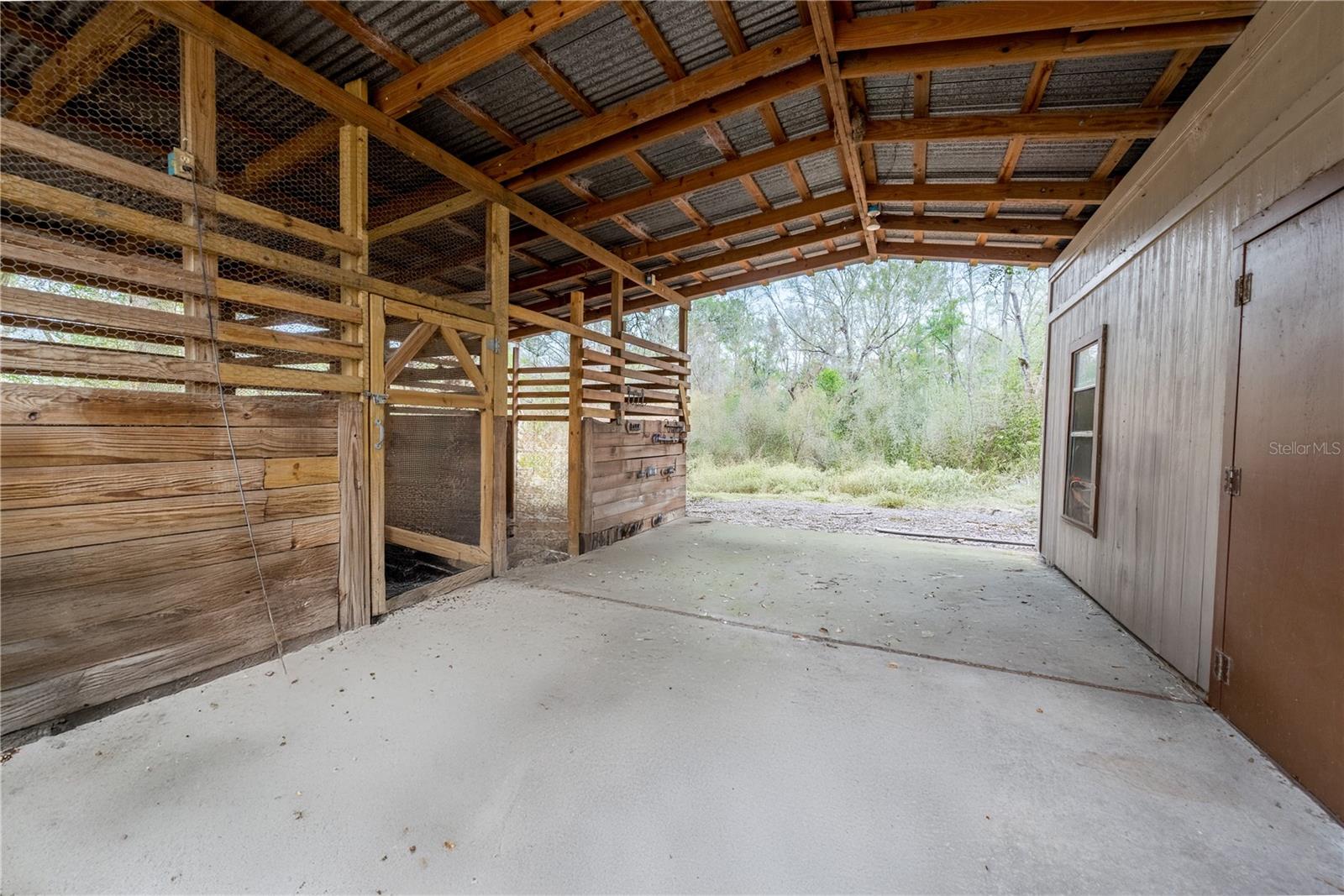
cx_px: 672
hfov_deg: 104.2
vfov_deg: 81.2
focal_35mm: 14
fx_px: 523
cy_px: 448
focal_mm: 14
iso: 400
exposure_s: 1/500
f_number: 8
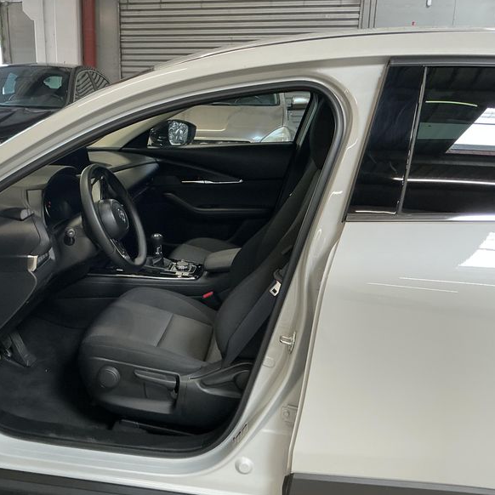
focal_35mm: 34
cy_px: 248
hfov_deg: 47.8
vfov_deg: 48.5
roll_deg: -0.4
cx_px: 174
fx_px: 550
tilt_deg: -14.8
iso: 100
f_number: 1.8
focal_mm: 3
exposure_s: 1/60
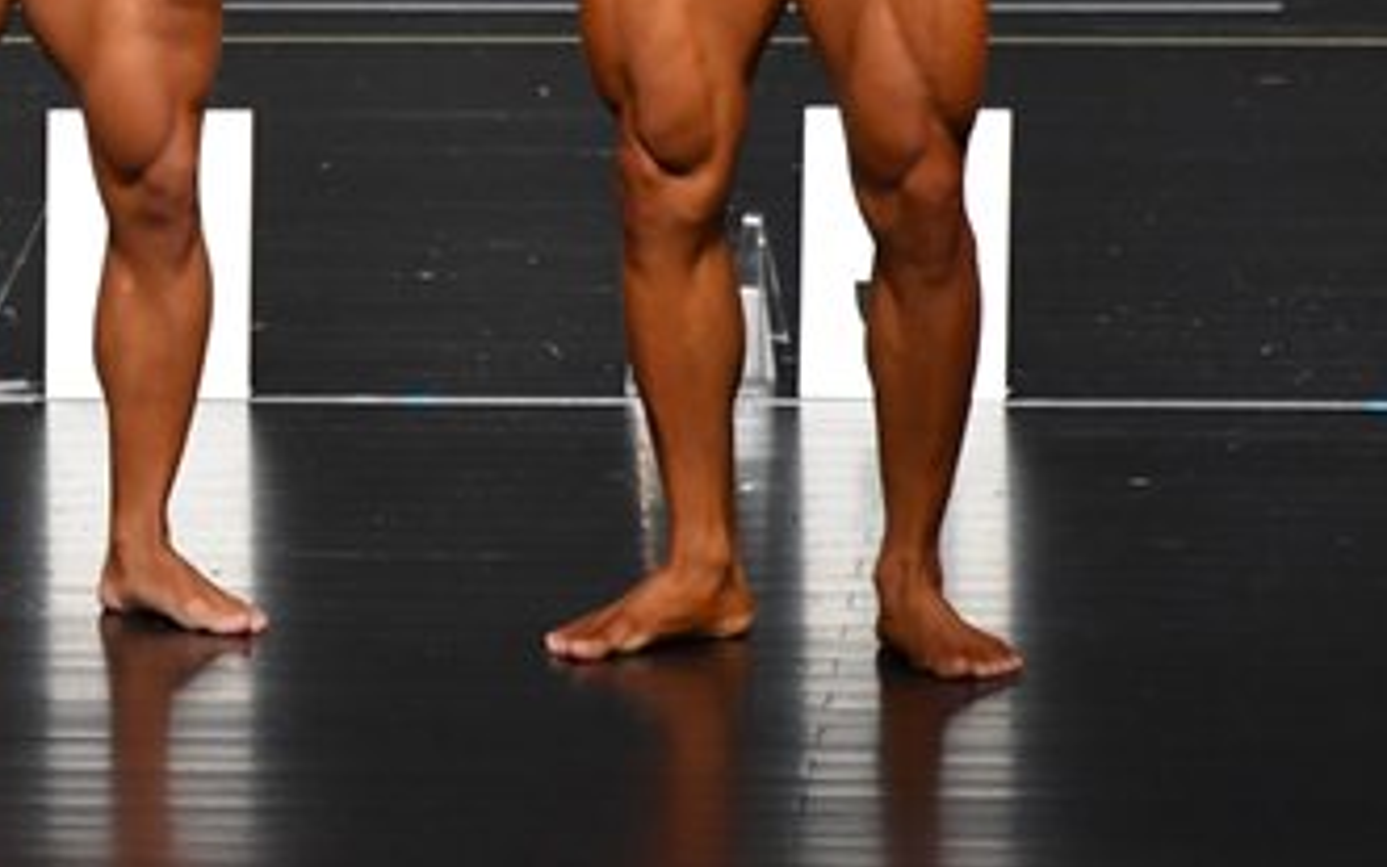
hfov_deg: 2.9
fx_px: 27070
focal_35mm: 716
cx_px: -31
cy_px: -29
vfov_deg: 1.8
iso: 2500
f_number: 5.6
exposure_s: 1/400
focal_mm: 200
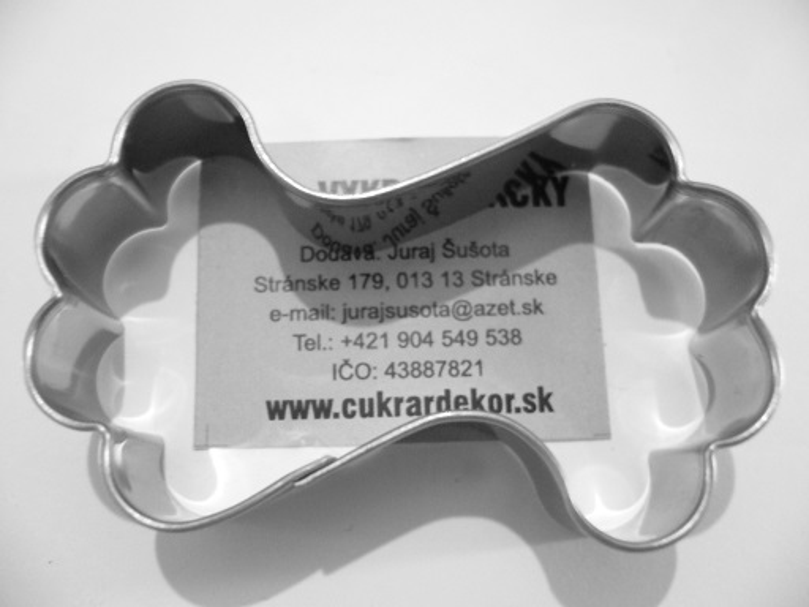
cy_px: 304
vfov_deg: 40.7
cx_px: 404
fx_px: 818
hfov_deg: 52.6
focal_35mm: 35
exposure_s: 1/2
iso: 200
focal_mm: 5.8
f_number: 2.8
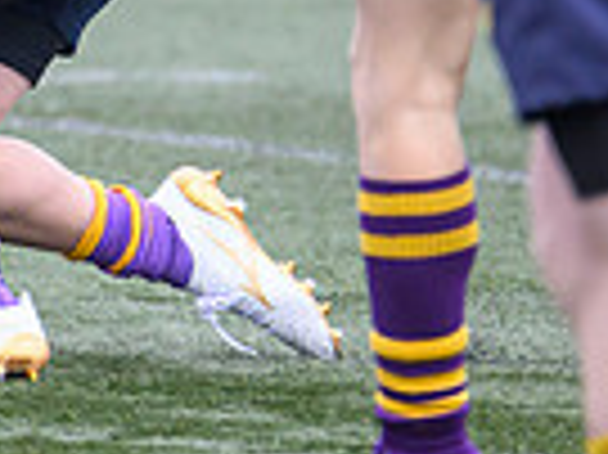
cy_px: -328
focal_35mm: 1562
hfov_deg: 1.3
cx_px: -525
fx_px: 27411
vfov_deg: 1.0
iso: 1000
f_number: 4
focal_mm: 280
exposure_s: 1/1600
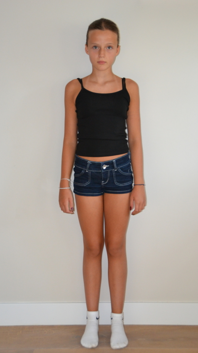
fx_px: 476
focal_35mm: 51
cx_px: 86
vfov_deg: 40.6
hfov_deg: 23.5
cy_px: 177
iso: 1000
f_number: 4.2
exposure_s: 1/60
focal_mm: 32
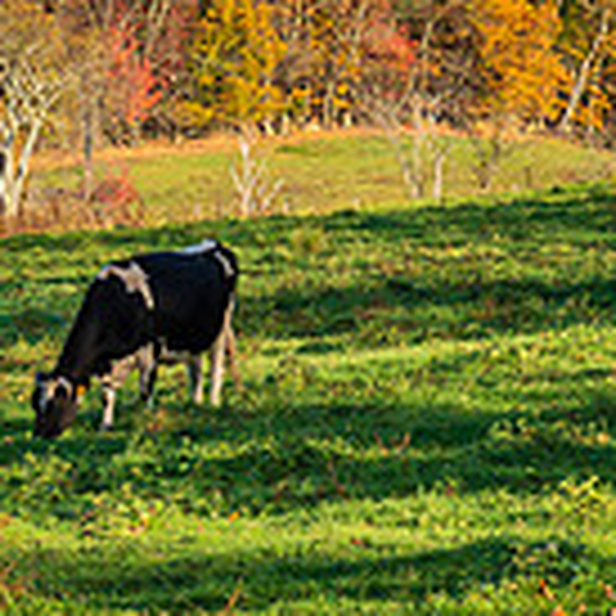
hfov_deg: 4.6
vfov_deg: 4.7
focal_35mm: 373
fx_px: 7510
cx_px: -674
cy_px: -245
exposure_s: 1/30
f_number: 7.1
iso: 64
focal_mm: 50
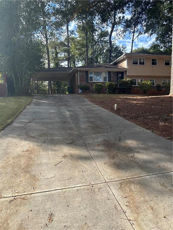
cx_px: 86
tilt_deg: -2.5
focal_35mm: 26
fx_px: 173
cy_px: 115
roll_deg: +0.2
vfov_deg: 67.3
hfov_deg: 53.1
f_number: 1.6
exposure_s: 1/1344
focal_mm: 5.96
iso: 50
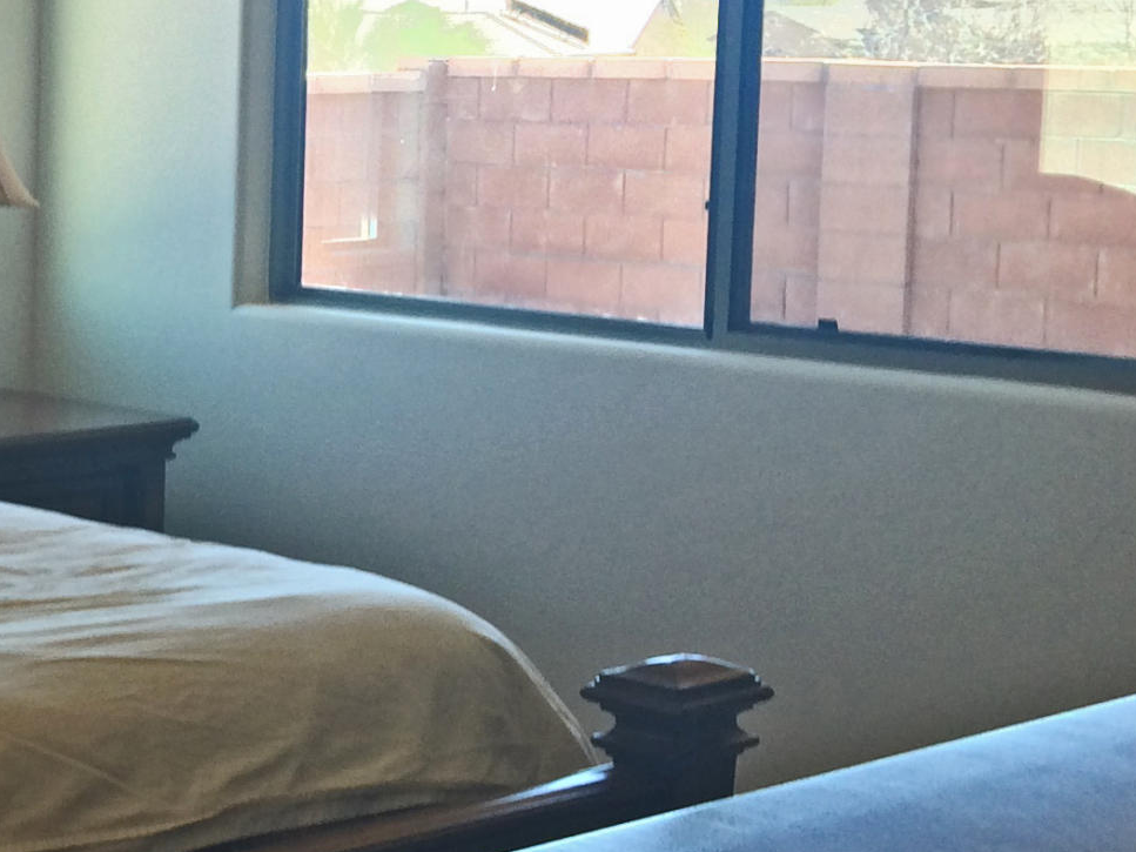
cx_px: -497
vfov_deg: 16.4
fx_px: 2953
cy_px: 316
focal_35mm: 90
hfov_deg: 19.4
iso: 40
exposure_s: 1/60
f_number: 2.2
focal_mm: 4.15
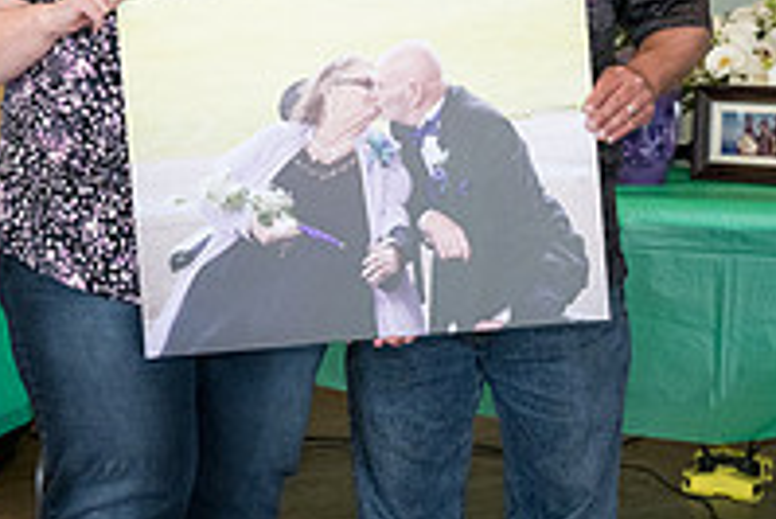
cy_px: 139
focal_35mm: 102
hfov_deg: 19.9
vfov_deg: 13.4
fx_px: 2200
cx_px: 261
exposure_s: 1/250
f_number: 6.3
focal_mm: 35
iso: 3200
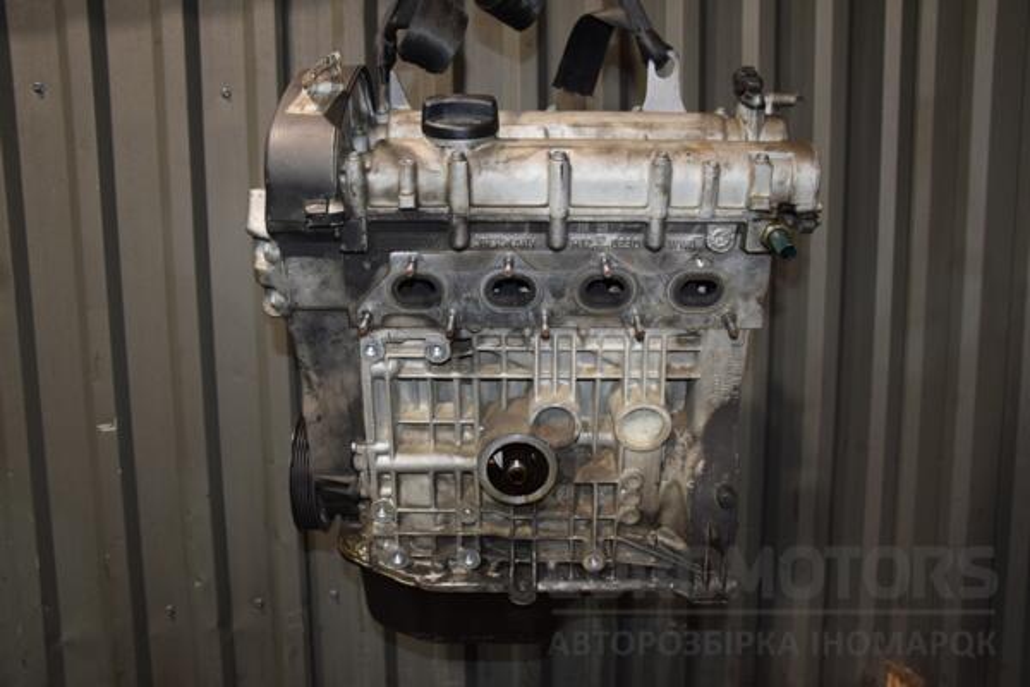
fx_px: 901
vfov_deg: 41.7
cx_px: 515
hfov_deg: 59.5
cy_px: 344
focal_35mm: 32
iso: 800
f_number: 5
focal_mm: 21
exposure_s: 1/60
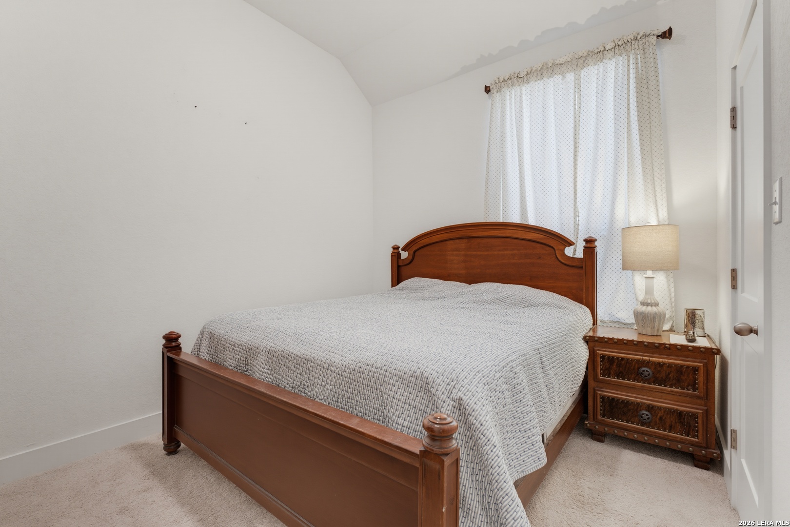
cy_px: 264
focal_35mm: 16
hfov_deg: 97.1
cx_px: 395
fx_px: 349
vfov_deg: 74.1
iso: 250
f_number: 9
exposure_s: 1
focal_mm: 15.9
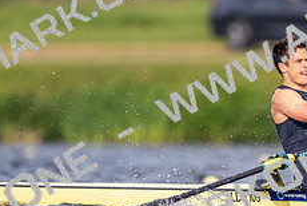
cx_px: 320
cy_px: 126
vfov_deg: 0.9
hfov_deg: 1.4
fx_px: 12902
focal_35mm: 1511
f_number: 4
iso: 360
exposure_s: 1/2500
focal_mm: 600
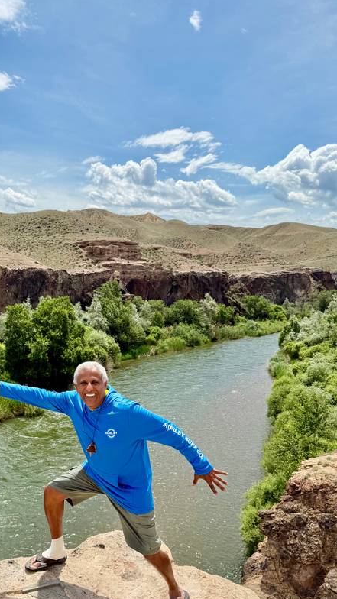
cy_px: 364
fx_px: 508
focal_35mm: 32
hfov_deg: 36.1
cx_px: 99
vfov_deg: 60.4
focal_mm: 6.76
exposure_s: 1/6711
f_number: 1.78
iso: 80
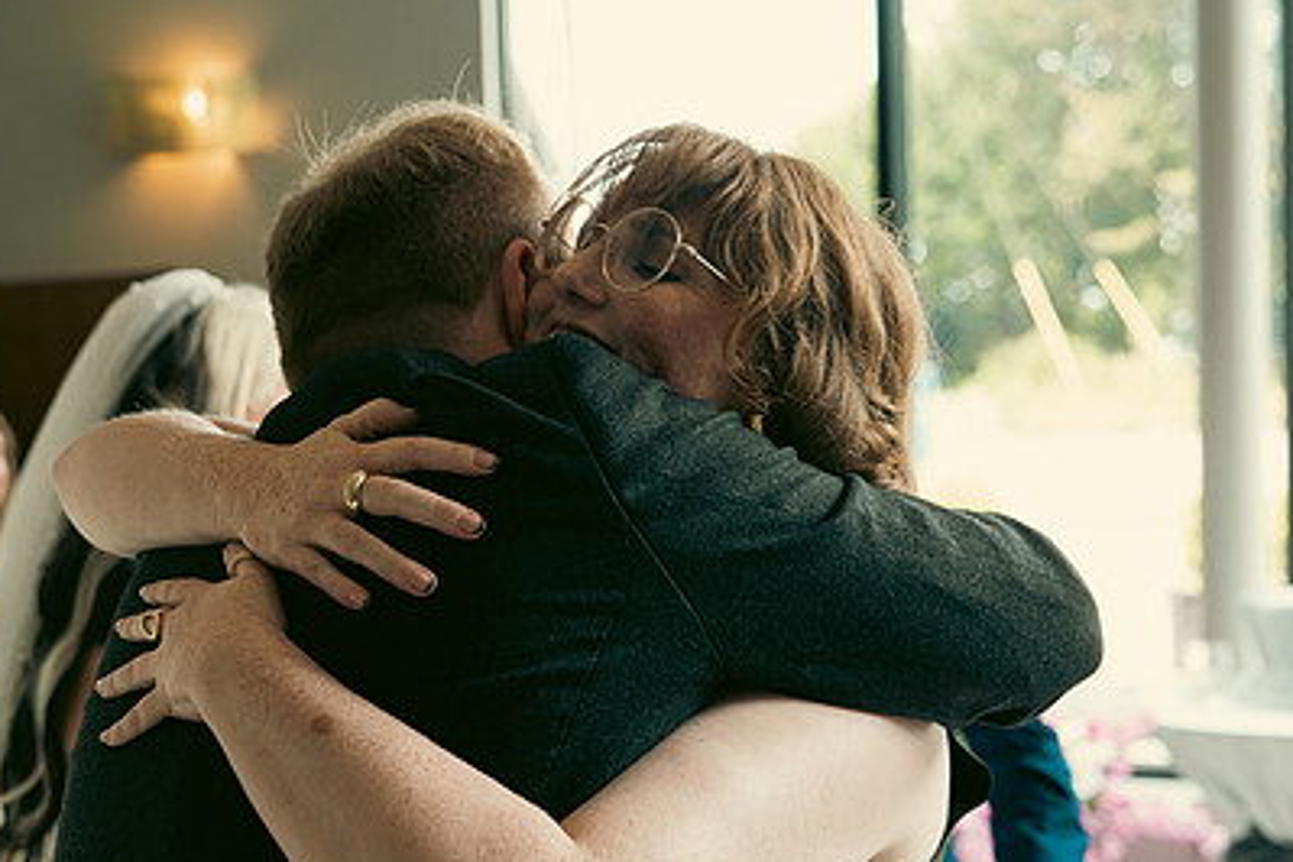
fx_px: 2191
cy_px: 598
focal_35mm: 61
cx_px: 528
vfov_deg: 22.1
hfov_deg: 32.8
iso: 500
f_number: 3.5
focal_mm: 42
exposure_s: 1/160
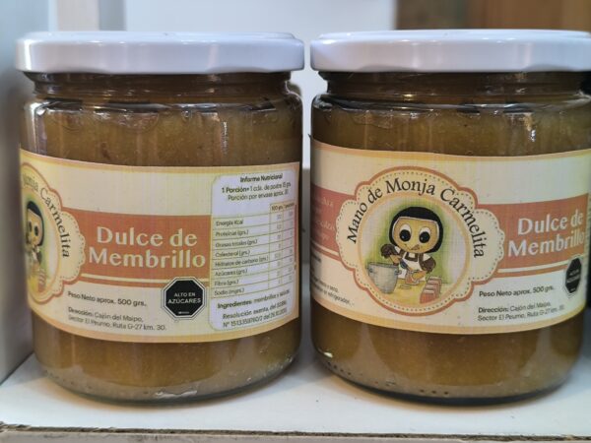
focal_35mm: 46
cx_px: 296
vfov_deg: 31.5
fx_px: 785
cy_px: 222
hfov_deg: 41.2
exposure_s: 1/33.3
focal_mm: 6.14
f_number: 1.65
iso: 1000
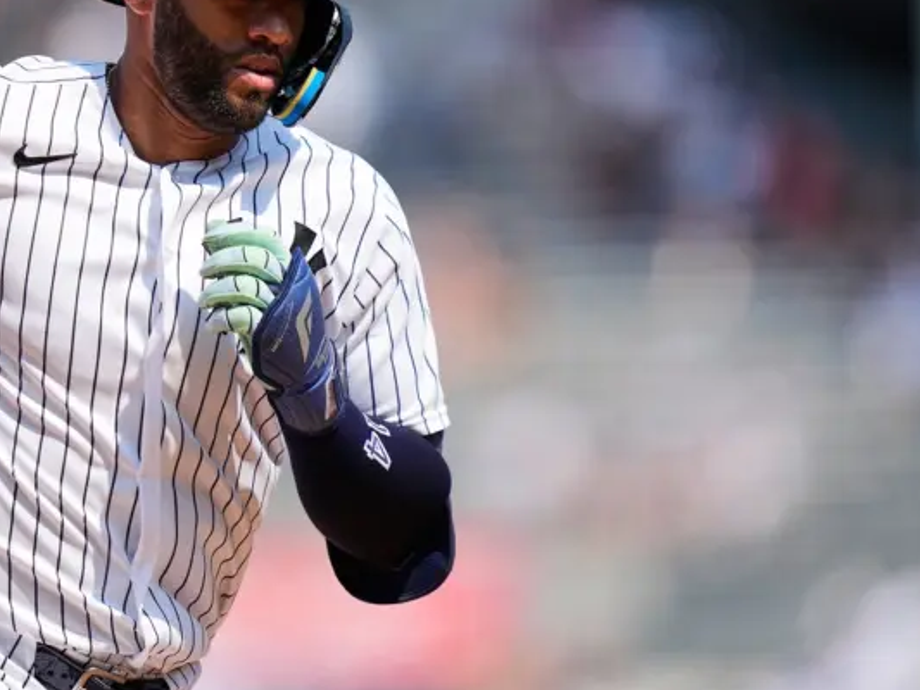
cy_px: 314
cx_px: 273
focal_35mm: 649
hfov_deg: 3.1
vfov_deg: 2.3
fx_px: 17253
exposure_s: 1/6400
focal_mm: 400
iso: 400
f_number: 2.8
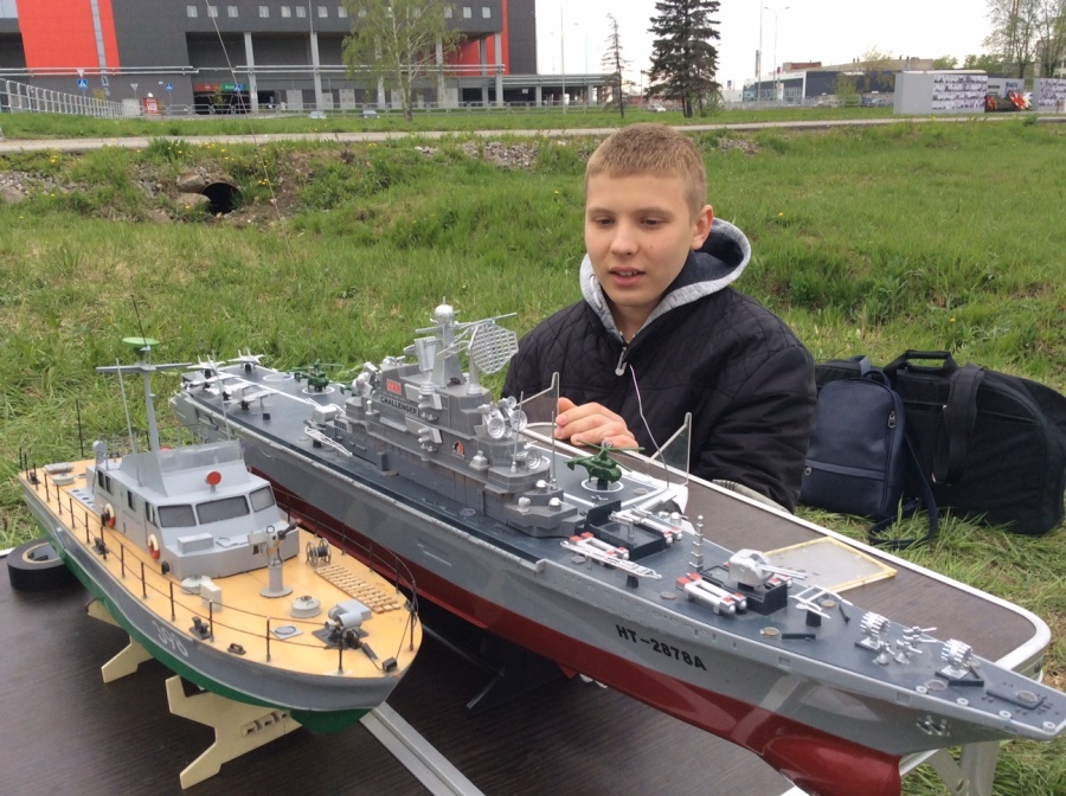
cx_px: 533
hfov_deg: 56.9
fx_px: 984
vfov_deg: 44.0
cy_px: 398
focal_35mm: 32
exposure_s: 1/191
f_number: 2.4
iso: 32
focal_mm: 3.3
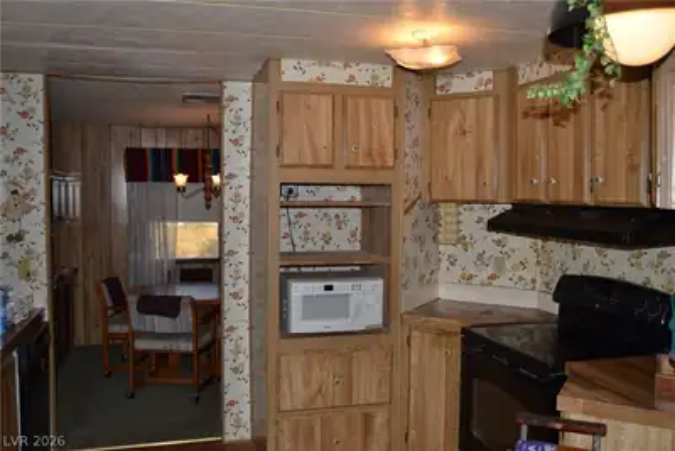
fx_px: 563
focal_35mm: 30
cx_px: 338
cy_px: 226
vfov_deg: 43.6
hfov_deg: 61.9
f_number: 3.5
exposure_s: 1/200
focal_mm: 20
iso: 100
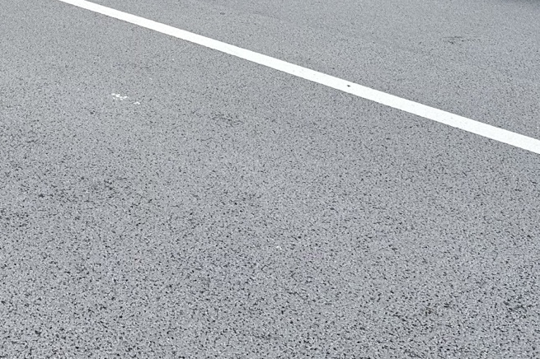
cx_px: 124
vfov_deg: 20.6
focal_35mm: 61
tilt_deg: -7.9
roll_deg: -3.0
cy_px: -89
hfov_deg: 32.2
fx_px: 914
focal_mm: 6.86
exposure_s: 1/564
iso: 80
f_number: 1.78
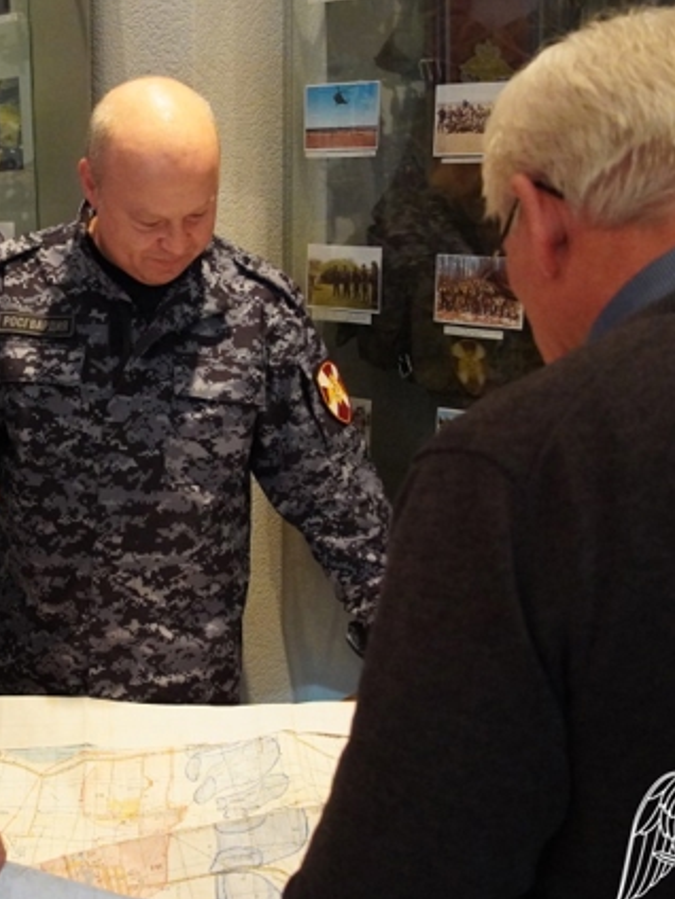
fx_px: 1326
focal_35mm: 51
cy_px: 433
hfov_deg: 27.7
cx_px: 90
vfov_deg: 37.5
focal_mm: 20
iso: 6400
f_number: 4
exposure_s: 1/125
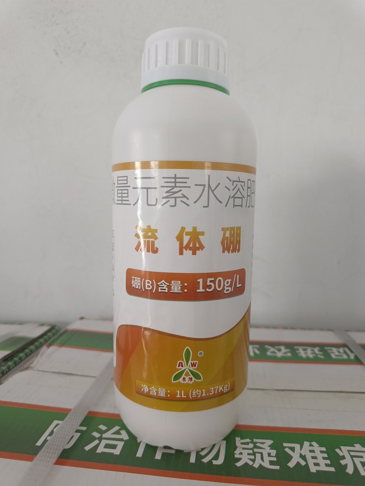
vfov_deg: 73.9
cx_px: 182
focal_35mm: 23
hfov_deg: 58.9
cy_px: 243
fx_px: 323
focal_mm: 5.59
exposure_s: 1/33.3
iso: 2071
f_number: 1.88
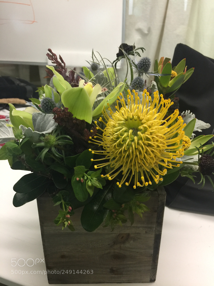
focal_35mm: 29
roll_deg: -1.2
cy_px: 143
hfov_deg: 48.2
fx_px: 239
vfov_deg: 61.7
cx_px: 107
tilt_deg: -24.7
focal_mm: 4.15
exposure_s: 1/15
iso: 64
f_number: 2.2
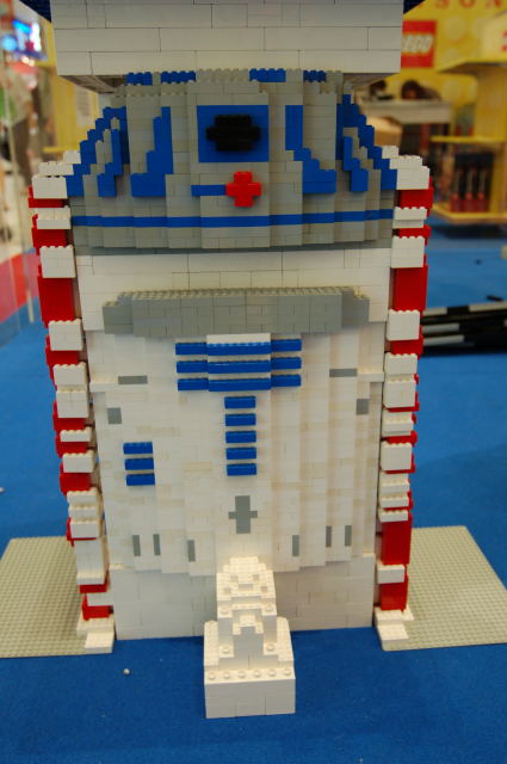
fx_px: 699
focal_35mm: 33
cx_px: 254
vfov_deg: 57.3
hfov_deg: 39.9
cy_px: 382
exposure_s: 1/20
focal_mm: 22
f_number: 4
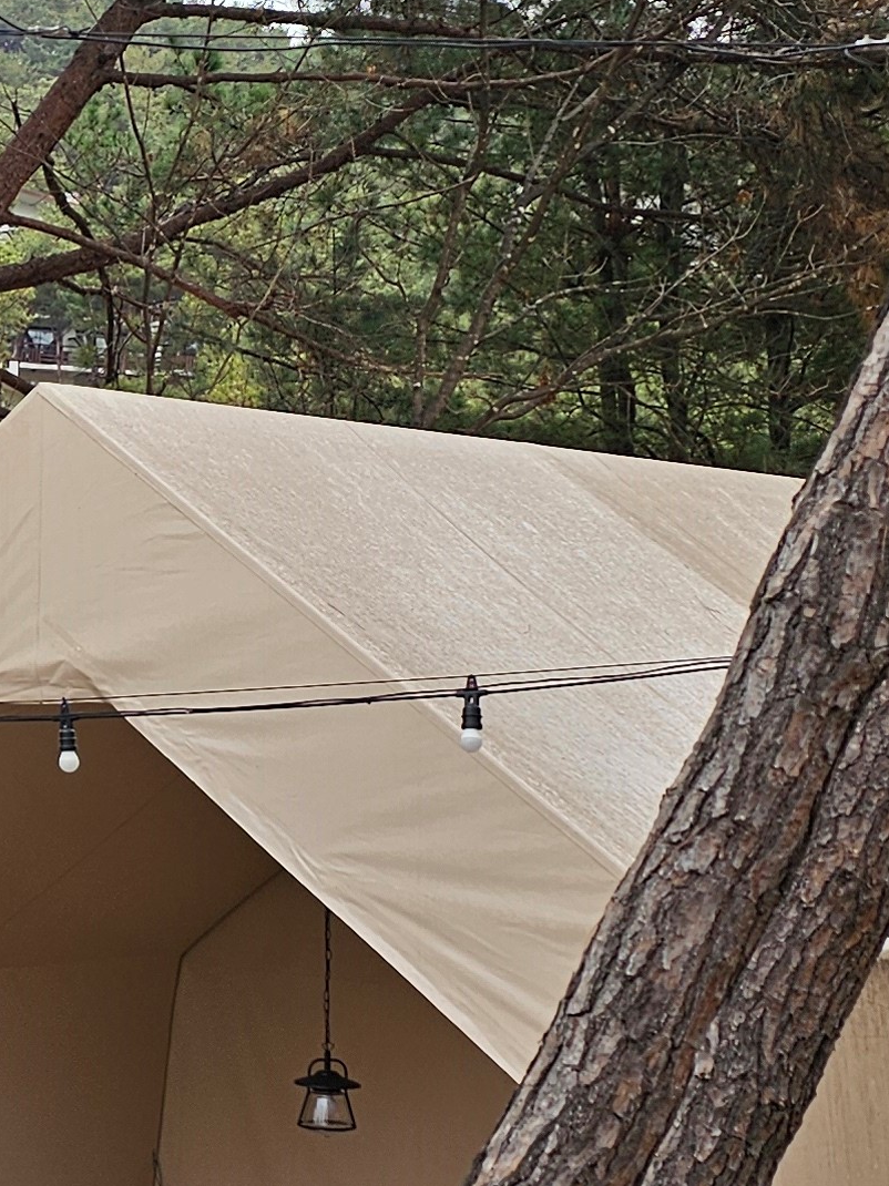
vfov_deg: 22.8
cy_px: 526
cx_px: -206
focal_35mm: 86
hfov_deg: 16.4
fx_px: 2946
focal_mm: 6.3
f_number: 1.7
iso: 10
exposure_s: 1/169
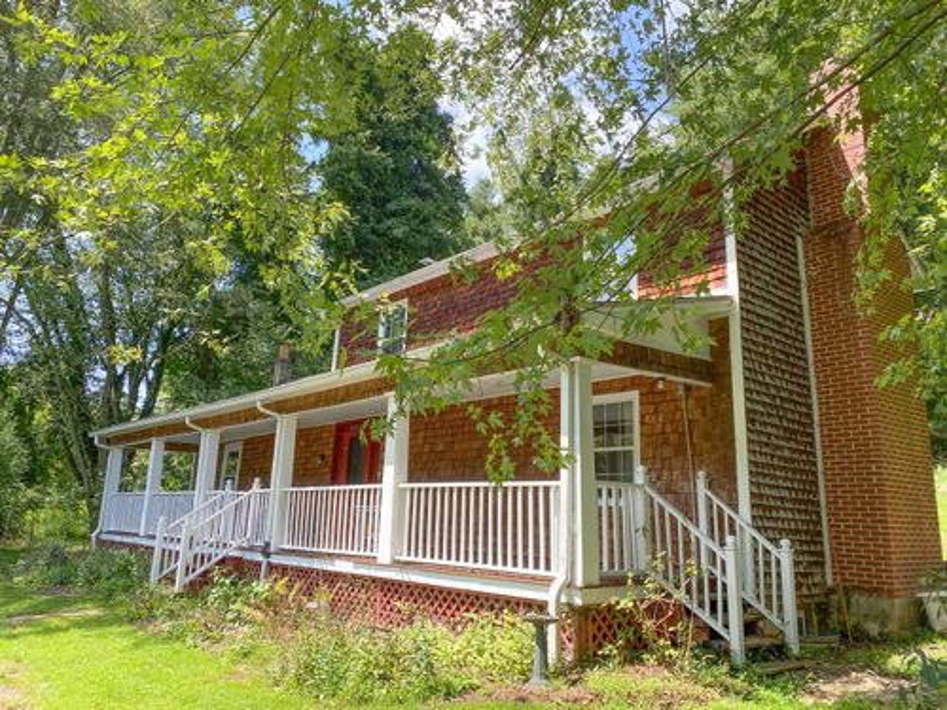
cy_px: 355
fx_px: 711
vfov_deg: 53.1
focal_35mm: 26
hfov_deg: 67.3
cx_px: 474
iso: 32
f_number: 1.8
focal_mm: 4.25
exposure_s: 1/620
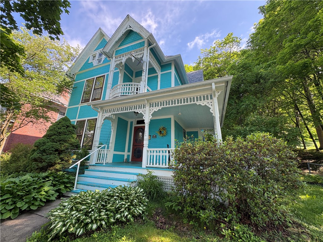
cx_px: 162
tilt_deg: +16.6
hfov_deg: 102.1
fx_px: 131
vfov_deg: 85.7
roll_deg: -1.3
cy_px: 121
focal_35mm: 14
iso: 40
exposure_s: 1/112
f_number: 2.2
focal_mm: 2.22
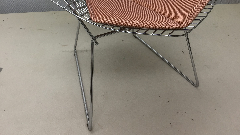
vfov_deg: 25.8
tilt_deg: -26.8
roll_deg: +0.3
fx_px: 274
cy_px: -11
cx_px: 121
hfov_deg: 47.4
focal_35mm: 43
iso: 40
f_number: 2.2
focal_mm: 4.15
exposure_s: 1/100
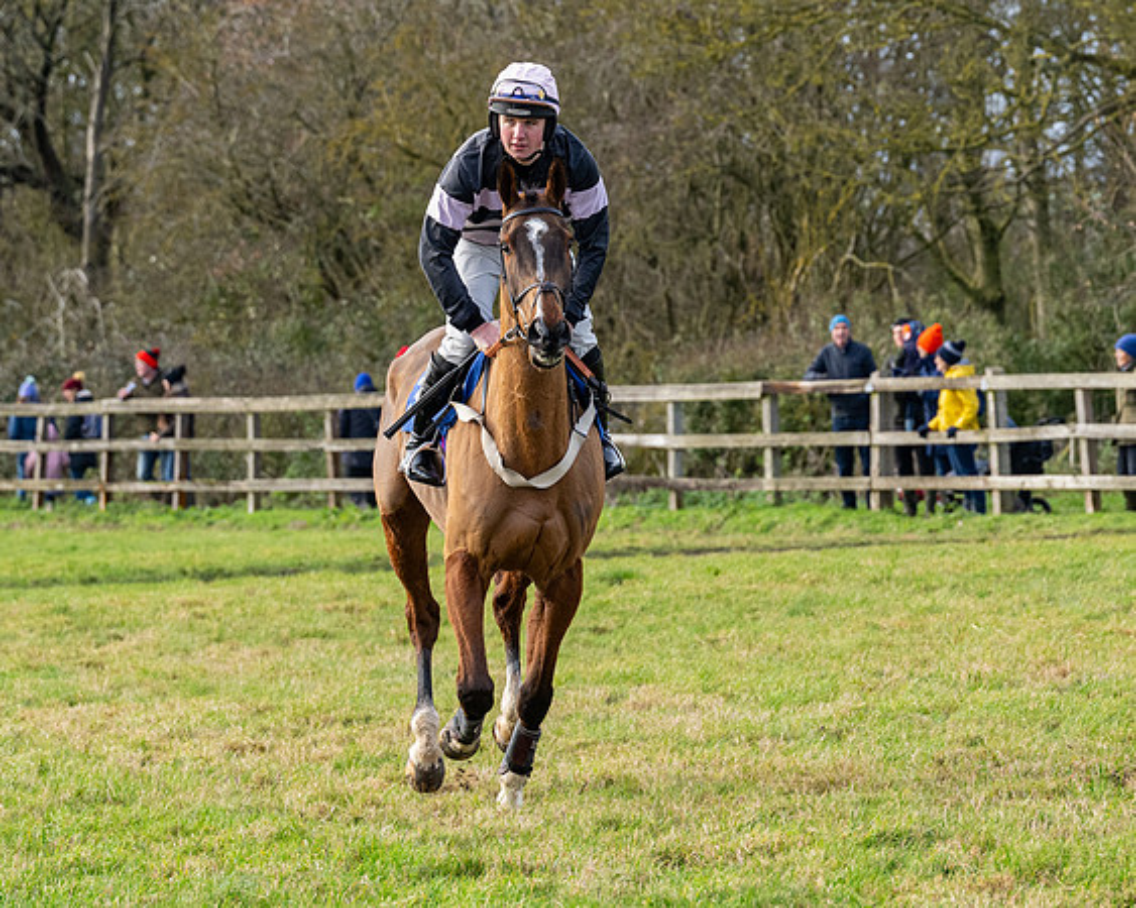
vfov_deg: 5.6
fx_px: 9275
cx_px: 624
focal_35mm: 276
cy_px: 333
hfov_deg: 7.0
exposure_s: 1/800
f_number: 5
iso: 800
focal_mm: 125
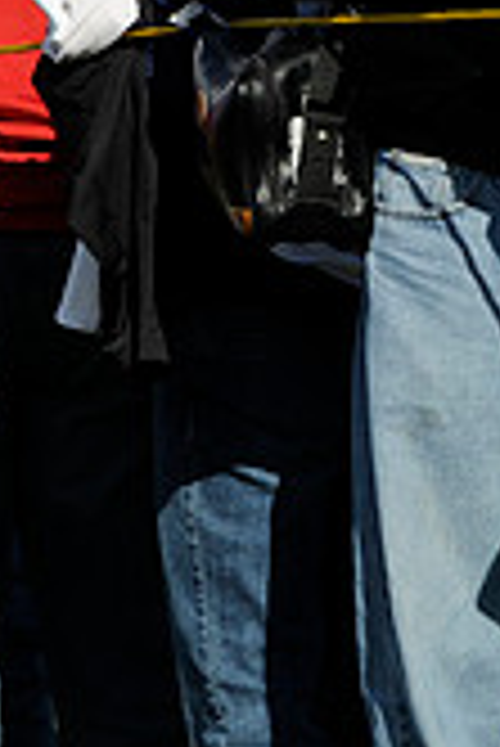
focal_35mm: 1044
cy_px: 43
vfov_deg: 2.0
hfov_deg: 1.3
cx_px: -770
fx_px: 21703
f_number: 5.6
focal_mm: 200
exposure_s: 1/800
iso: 200
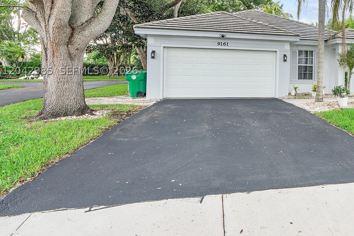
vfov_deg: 53.5
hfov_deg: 71.1
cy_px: 70
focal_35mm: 23
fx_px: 226
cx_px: 264
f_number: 8
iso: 400
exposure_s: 1/60
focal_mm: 10
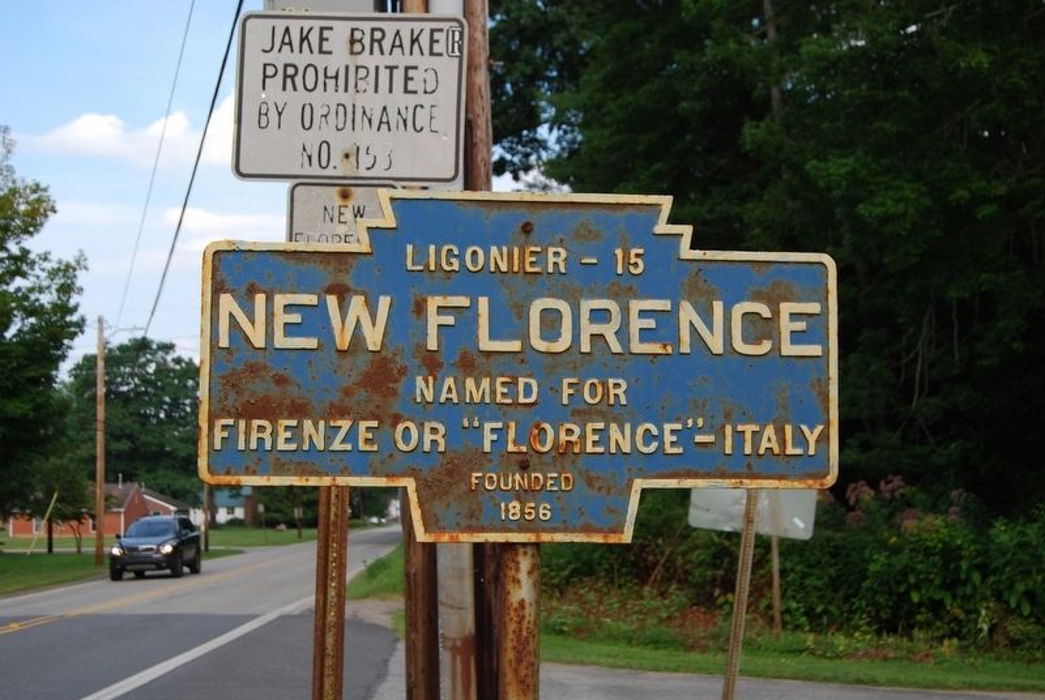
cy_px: 350
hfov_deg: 41.1
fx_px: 1395
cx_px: 522
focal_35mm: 48
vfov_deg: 28.2
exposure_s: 1/125
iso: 100
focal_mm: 32
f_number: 6.3
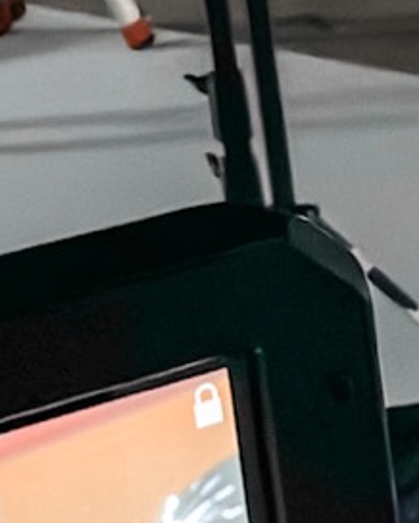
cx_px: 1090
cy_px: 271
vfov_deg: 11.2
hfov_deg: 8.1
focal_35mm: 172
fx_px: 2663
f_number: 1.8
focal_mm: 6.86
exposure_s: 1/40
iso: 500
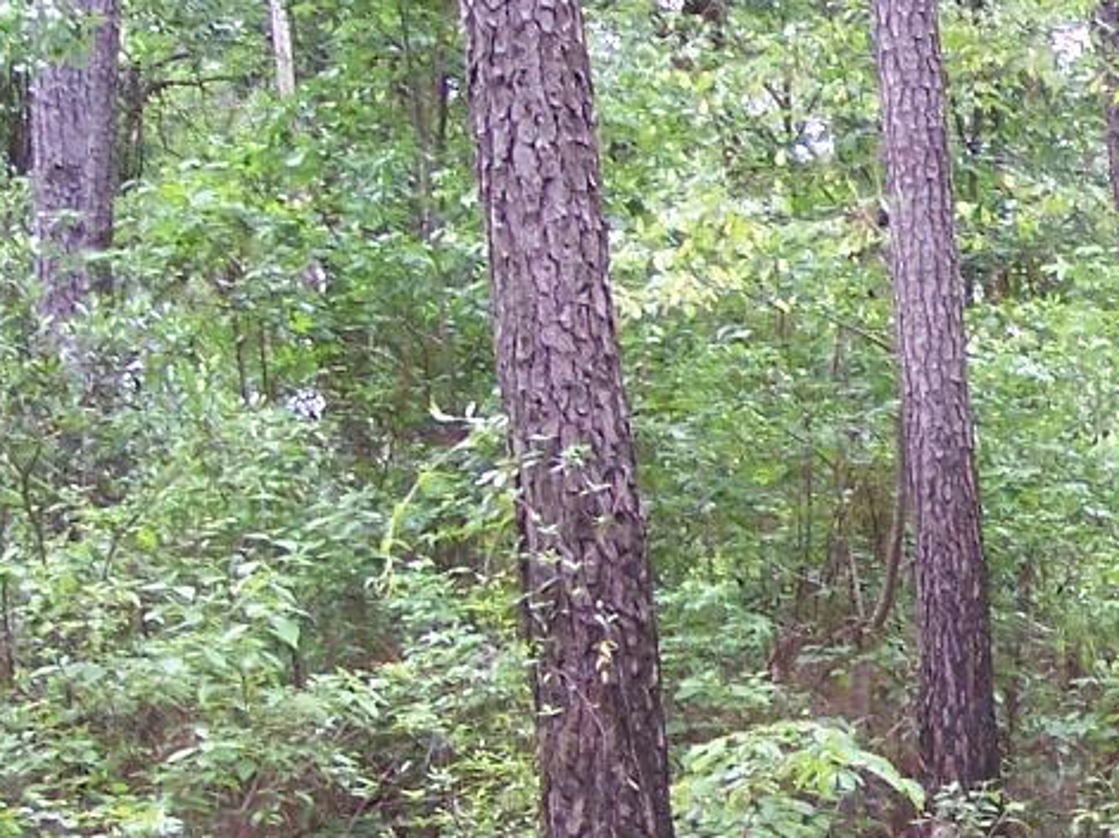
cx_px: 1599
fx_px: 4007
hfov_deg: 14.9
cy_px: 641
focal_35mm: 124
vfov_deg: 11.9
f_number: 2.8
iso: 140
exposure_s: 1/90
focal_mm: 8
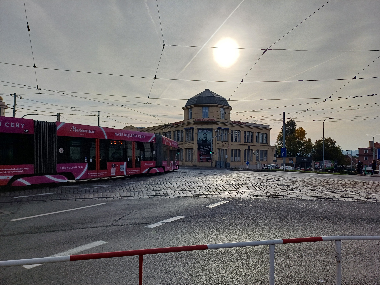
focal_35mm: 25
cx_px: 190
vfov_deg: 54.9
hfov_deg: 69.4
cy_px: 142
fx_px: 274
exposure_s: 1/2732
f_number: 1.8
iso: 50
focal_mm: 4.65
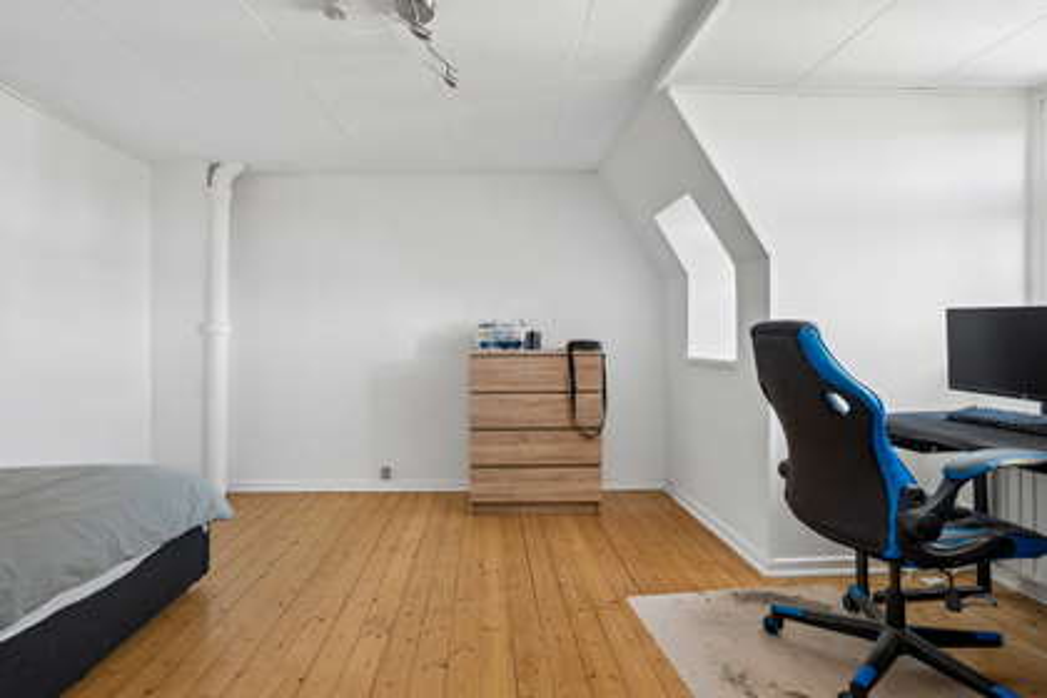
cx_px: 524
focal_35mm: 16
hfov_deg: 96.7
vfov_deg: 73.7
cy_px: 349
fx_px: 465
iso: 2000
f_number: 4
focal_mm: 16
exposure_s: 1/160
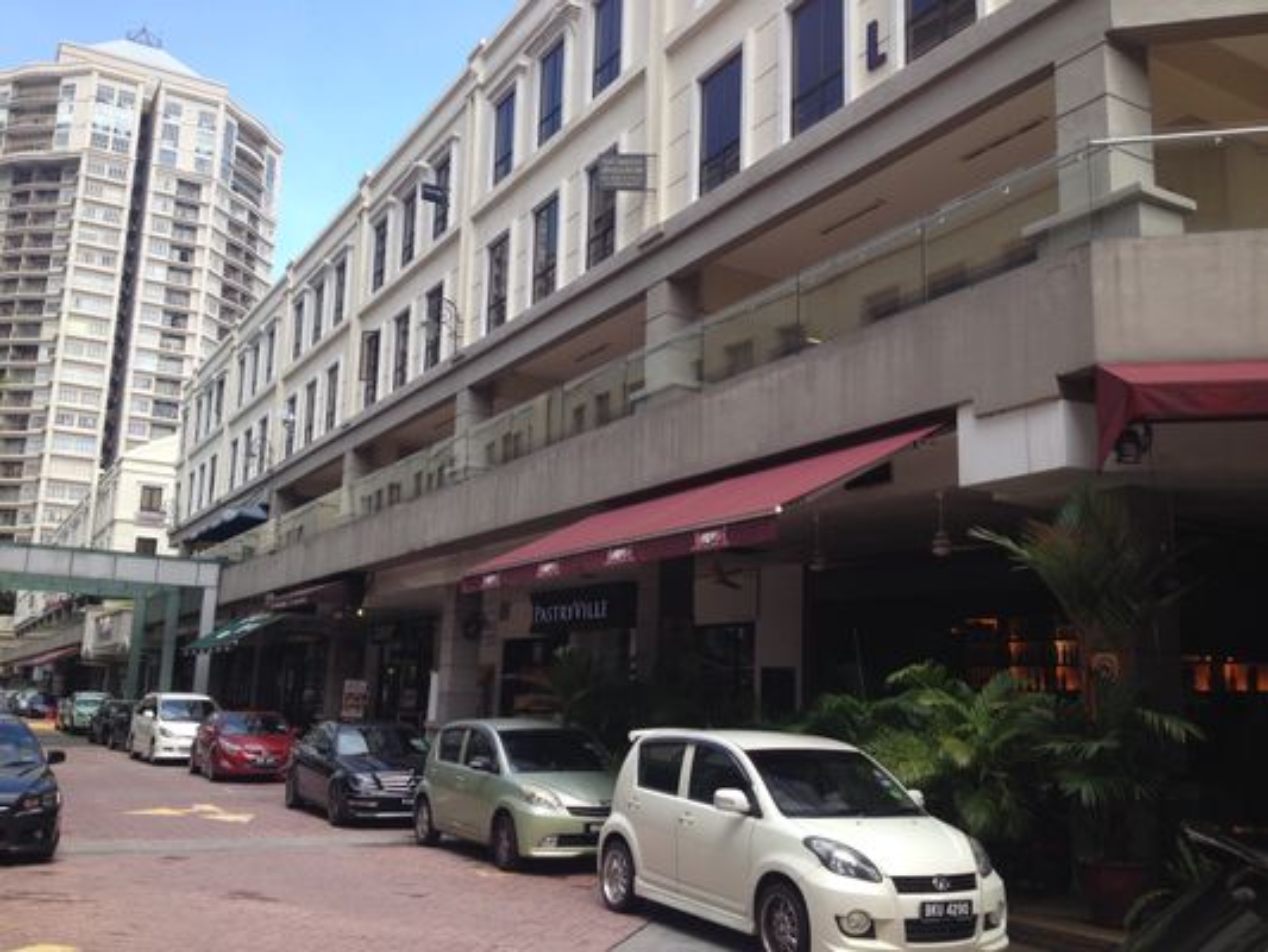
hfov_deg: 52.6
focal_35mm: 35
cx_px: 634
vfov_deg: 40.7
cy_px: 476
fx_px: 1282
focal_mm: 4.28
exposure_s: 1/449
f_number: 2.4
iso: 50
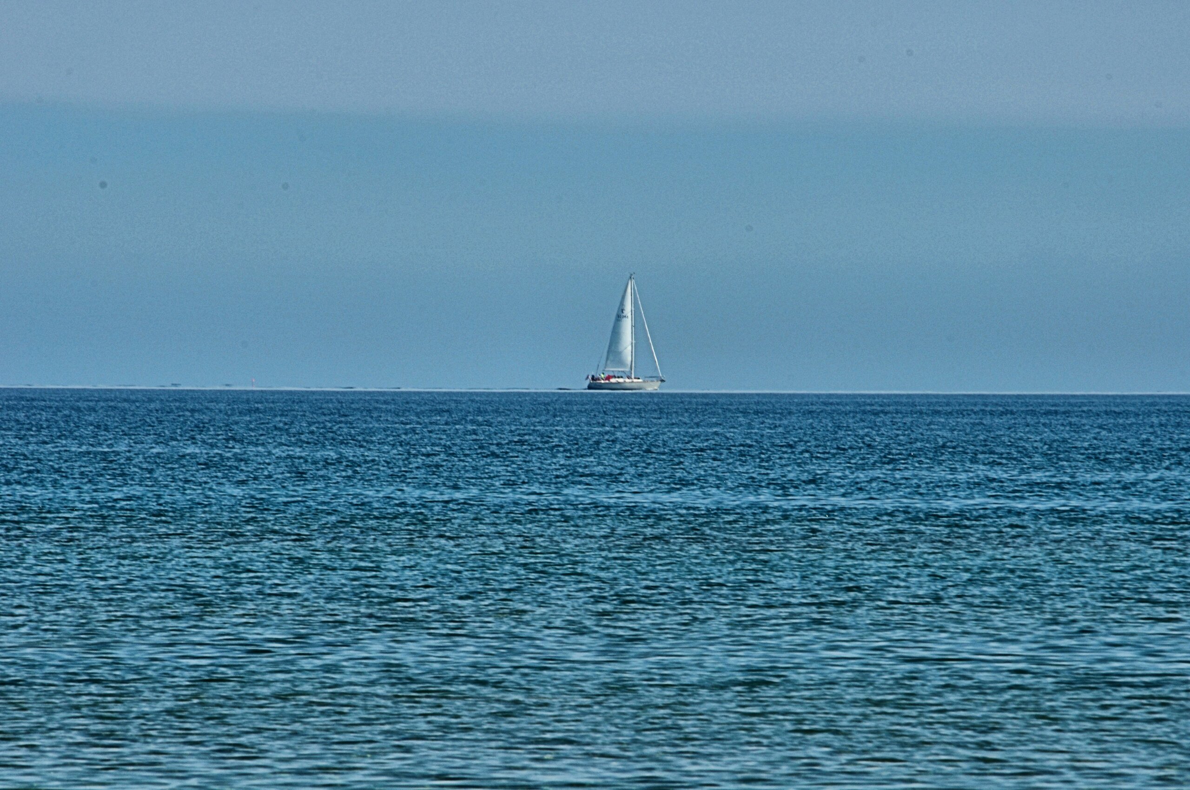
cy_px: 395
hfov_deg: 3.4
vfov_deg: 2.3
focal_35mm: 600
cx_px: 595
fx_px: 19808
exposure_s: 1/125
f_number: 32
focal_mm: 400
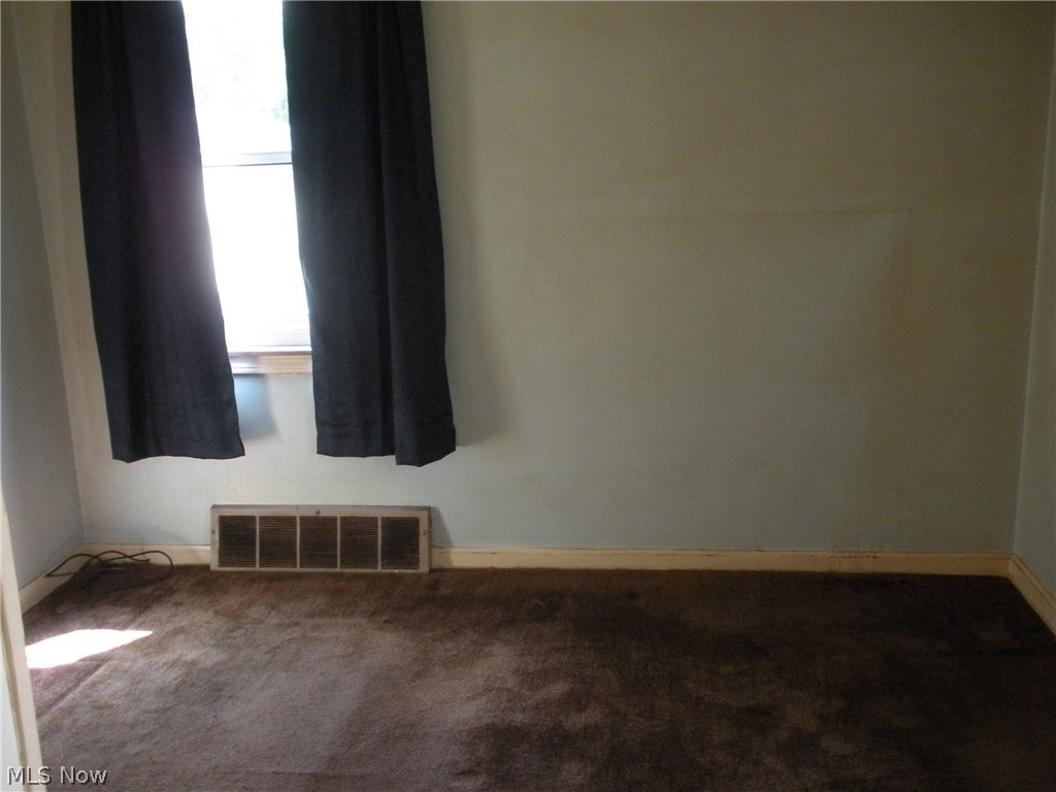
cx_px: 528
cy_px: 396
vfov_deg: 40.7
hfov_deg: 52.6
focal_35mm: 35
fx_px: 1068
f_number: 3.5
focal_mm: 6.3
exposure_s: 1/38
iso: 400
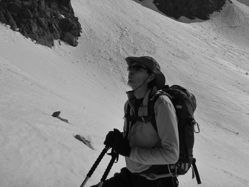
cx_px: 150
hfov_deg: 44.5
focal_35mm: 42
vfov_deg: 33.7
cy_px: 49
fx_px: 302
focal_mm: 4.9
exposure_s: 1/500
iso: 125
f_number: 10
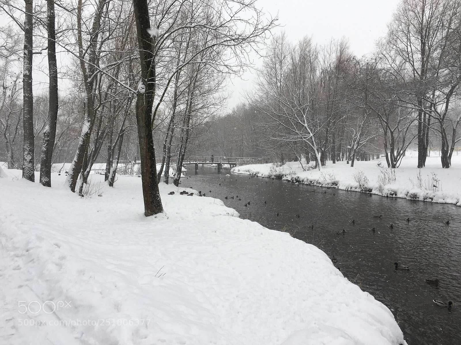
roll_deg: -0.5
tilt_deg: -2.6
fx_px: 386
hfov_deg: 61.7
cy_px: 172
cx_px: 230
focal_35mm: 29
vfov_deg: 48.2
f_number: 2.2
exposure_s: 1/265
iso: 25
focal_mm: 4.15
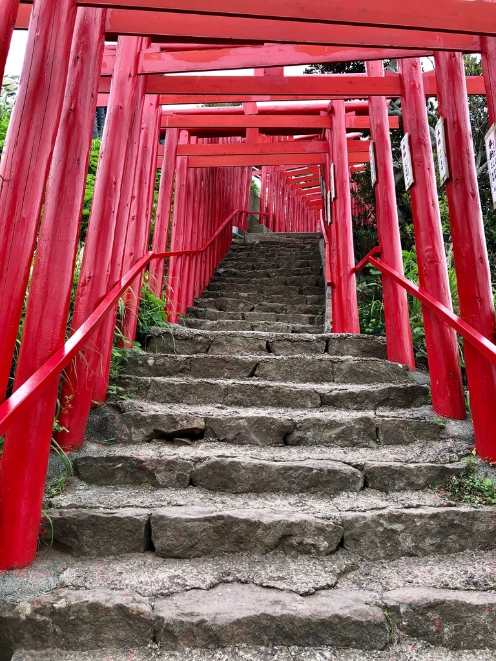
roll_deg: -3.3
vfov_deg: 63.4
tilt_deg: +20.3
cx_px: 248
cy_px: 330
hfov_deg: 49.7
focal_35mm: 28
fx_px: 535
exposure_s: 1/168
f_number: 1.8
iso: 20
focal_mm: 4
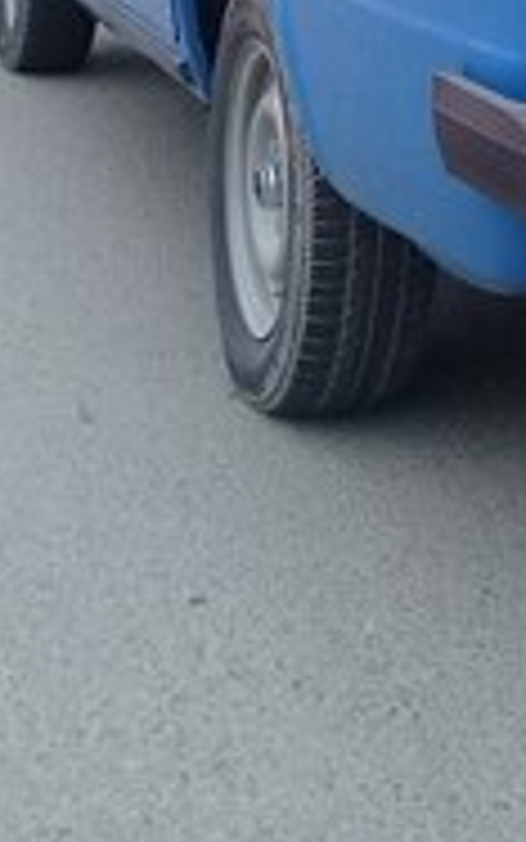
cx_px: 584
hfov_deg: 14.7
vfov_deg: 21.7
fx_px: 1994
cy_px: -225
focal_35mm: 87
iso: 64
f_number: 2.2
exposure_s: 1/100
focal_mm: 3.3
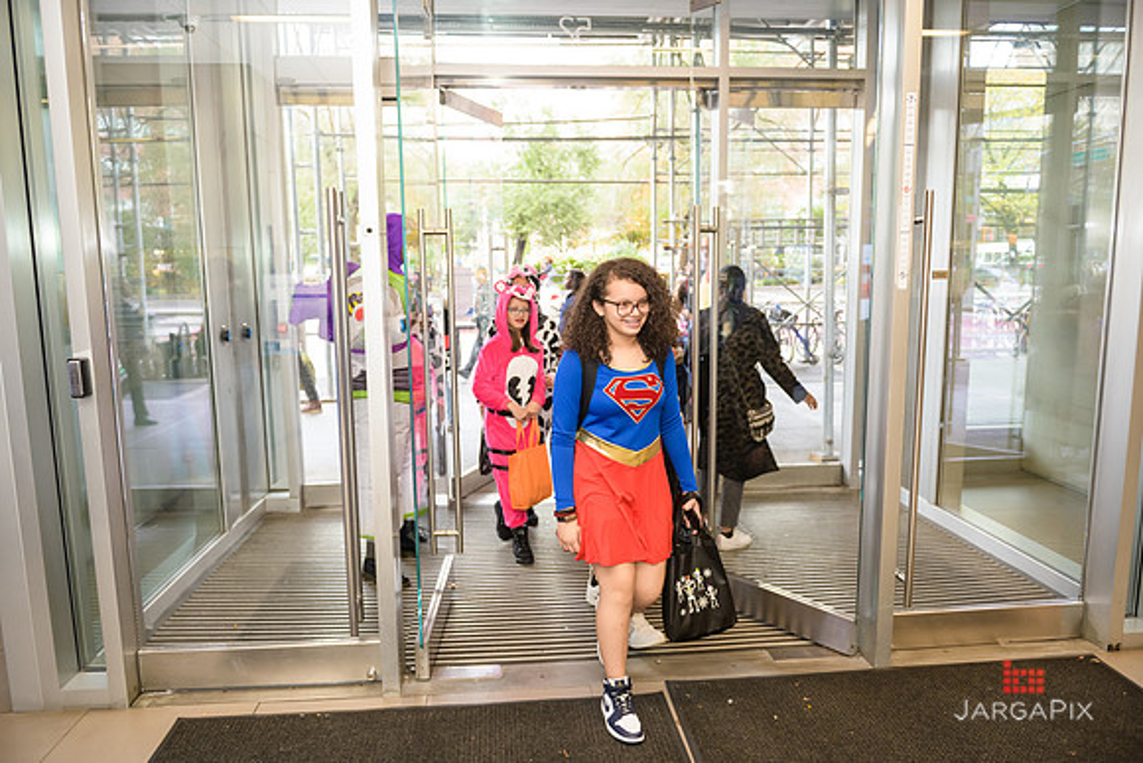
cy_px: 382
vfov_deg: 53.2
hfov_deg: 73.7
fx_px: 762
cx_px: 572
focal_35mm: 24
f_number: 3.2
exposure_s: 1/125
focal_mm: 24
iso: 800
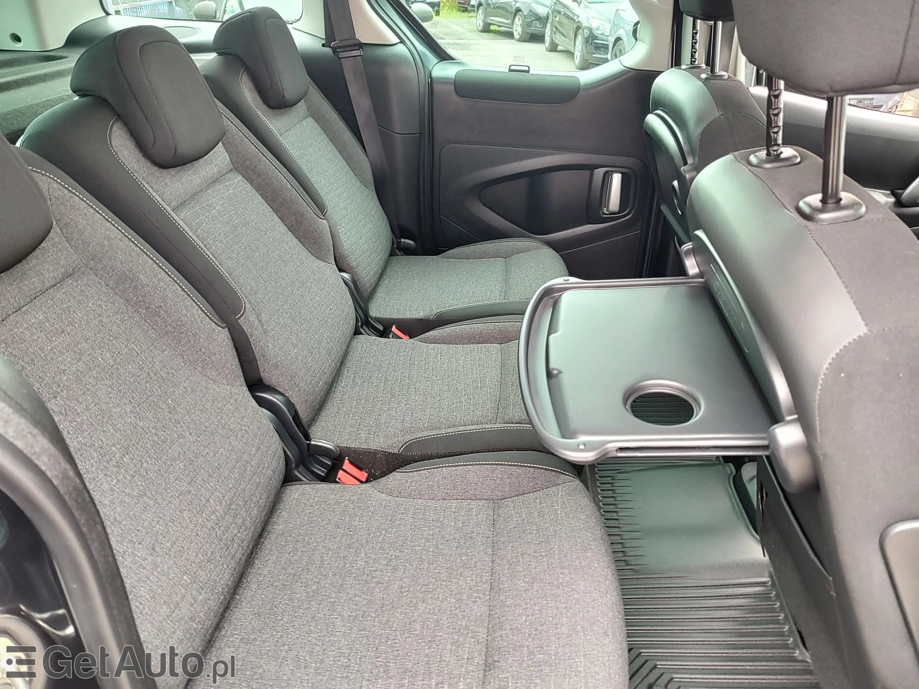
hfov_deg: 73.9
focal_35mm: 23
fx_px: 611
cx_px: 460
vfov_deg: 58.9
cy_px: 344
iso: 208
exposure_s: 1/50
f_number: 1.8
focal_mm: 5.56
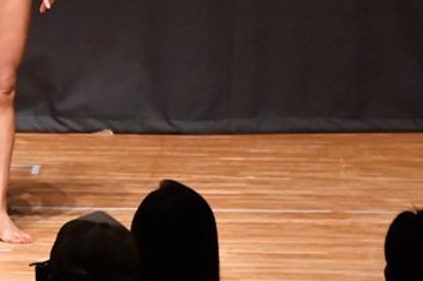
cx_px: -30
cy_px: 12
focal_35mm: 682
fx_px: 8005
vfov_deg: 2.0
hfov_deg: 3.0
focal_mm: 180
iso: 12800
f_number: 5.6
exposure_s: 1/400
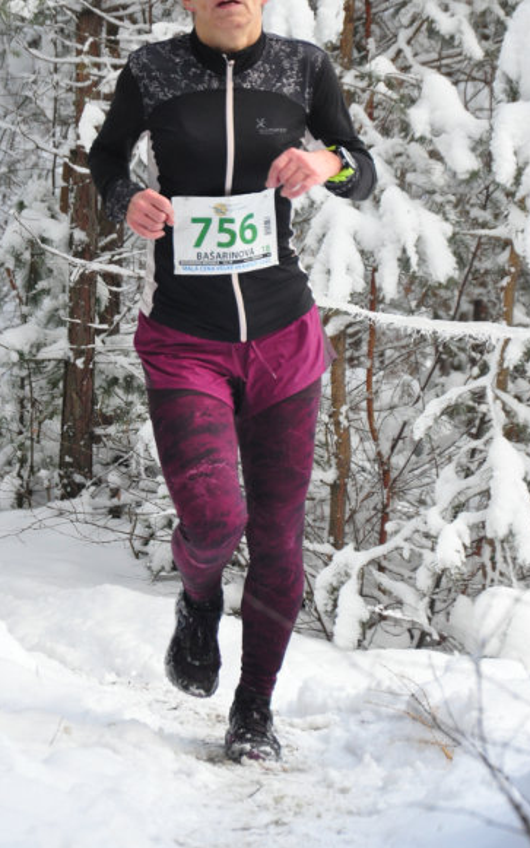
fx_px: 5102
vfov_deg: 9.5
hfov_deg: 5.9
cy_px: 327
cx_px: 188
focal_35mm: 221
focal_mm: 105
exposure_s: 1/640
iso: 1250
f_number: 5.6
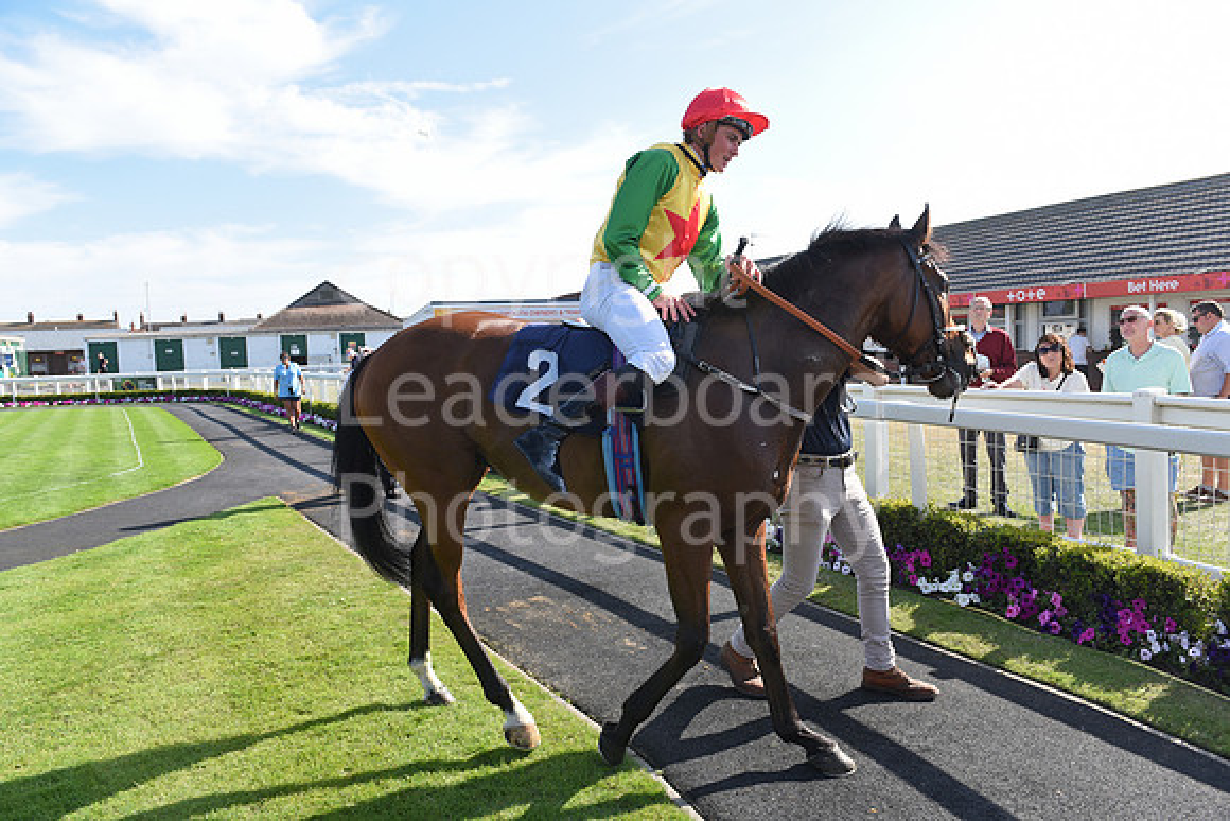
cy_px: 410
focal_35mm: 24
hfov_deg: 73.7
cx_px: 615
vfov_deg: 53.2
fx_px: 820
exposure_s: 1/800
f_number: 5.6
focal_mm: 24
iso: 400
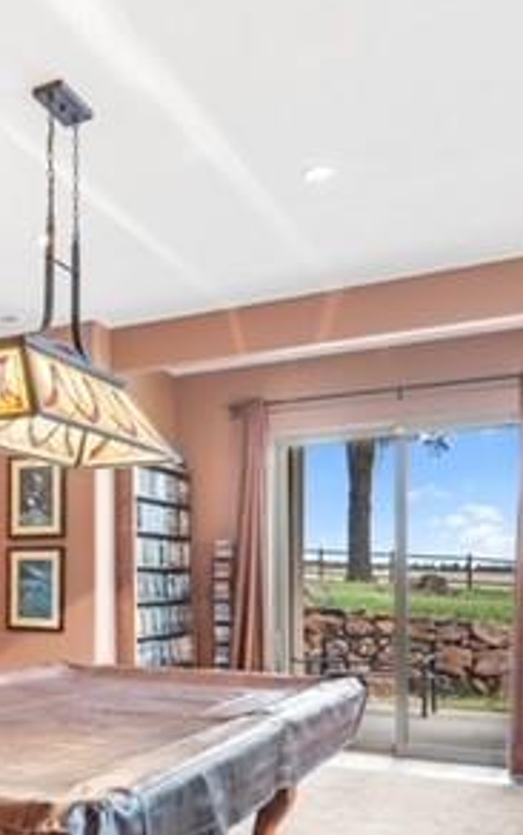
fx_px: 865
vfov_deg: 50.3
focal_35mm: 38
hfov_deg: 30.3
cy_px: 578
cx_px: -46
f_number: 8
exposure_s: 1/1.25
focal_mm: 17
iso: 800
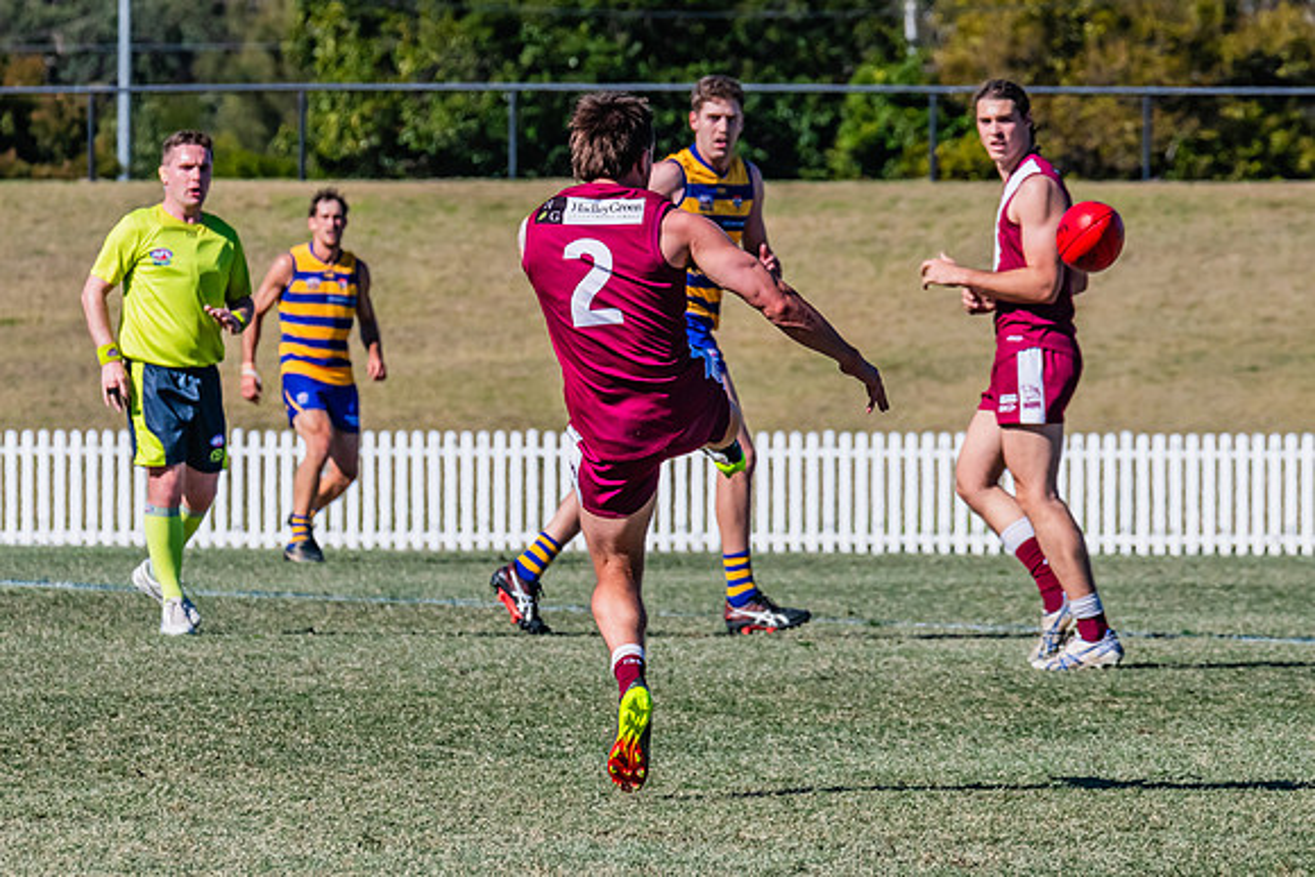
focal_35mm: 458
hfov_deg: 4.5
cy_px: 332
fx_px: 16730
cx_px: 740
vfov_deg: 3.0
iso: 800
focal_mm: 290
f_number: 11
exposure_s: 1/1600
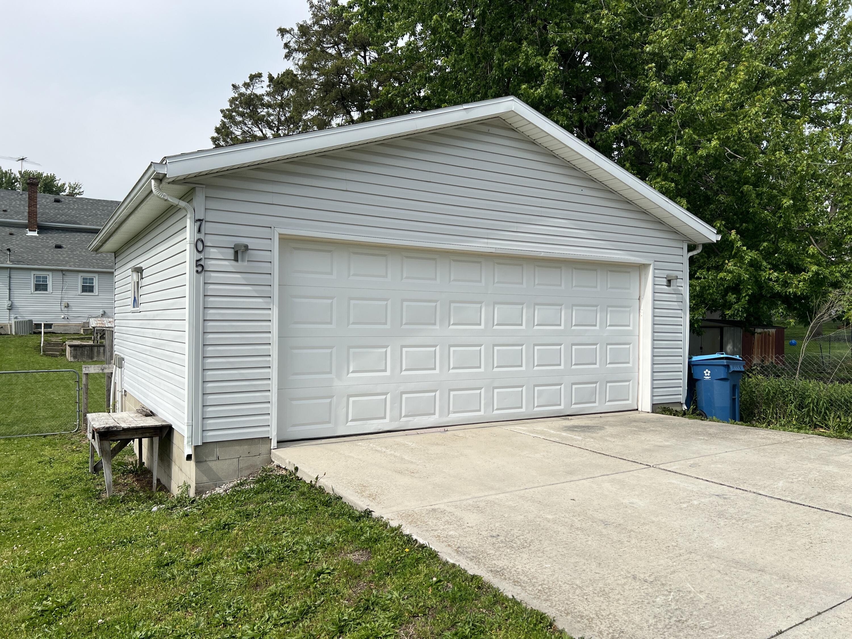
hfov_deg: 67.3
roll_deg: -0.4
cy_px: 320
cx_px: 426
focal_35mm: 26
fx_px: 640
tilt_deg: +0.2
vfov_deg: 53.1
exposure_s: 1/4444
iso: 50
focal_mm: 5.7
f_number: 1.5
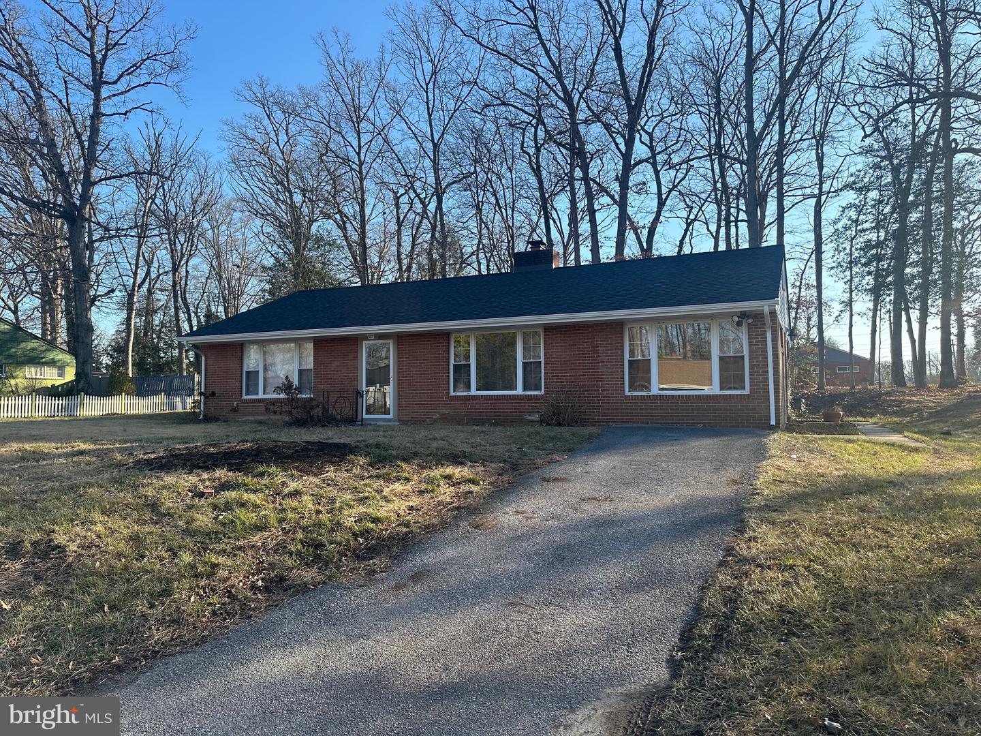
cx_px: 490
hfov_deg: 71.6
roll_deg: +0.0
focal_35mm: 24
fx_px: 680
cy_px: 368
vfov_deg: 56.8
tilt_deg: +1.7
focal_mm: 6.86
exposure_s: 1/1495
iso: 80
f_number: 1.78
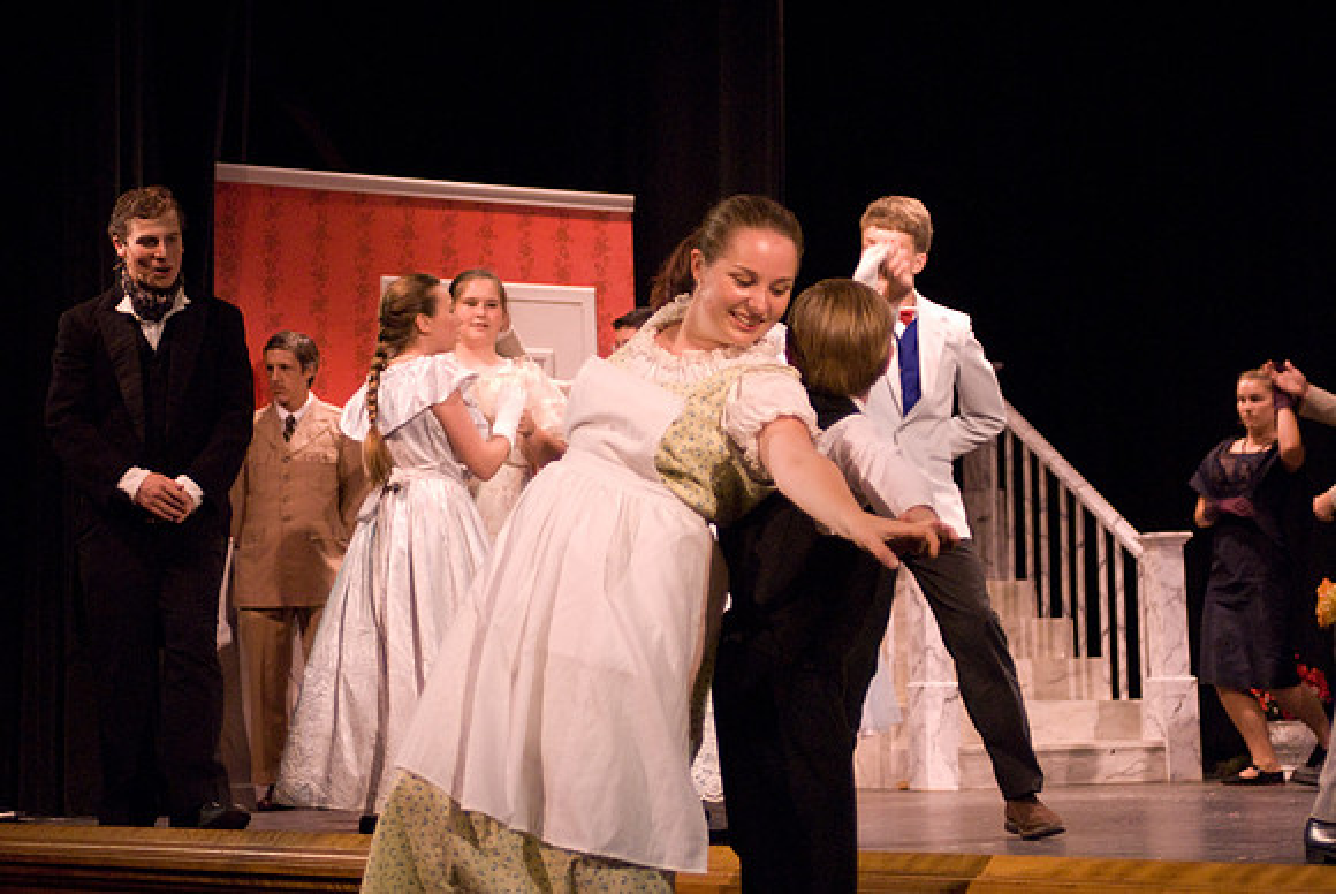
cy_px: 447
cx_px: 668
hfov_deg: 28.0
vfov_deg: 19.0
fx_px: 2675
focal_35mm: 72
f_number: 2.8
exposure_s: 1/160
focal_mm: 48
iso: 1600
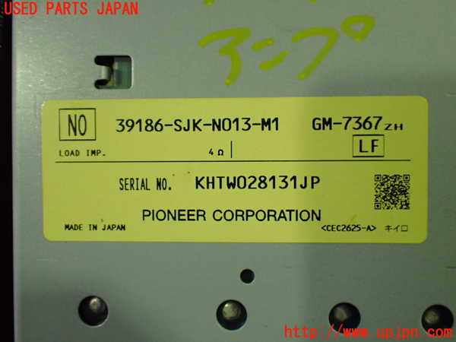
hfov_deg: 45.8
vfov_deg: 35.1
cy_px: 171
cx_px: 228
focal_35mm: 41
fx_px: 540
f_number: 2.8
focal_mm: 7.31
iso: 800
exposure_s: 1/160
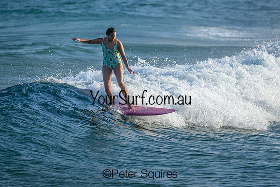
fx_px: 6845
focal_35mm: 880
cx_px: 154
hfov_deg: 2.3
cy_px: 86
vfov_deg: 1.6
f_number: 6.3
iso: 400
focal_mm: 800
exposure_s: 1/2000
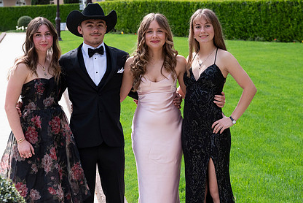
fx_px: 834
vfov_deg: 13.8
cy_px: 78
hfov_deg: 20.6
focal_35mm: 99
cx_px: 138
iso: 1250
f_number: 6
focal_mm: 71
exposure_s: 1/3200
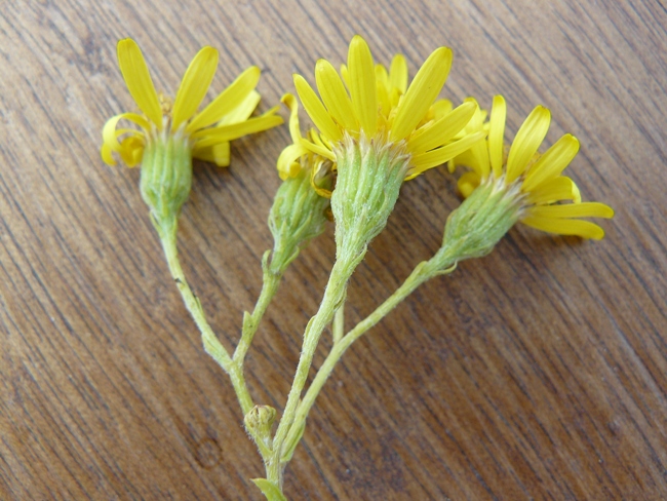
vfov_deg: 39.7
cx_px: 334
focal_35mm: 36
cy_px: 250
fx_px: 694
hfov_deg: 51.3
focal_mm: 6
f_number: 4.5
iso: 100
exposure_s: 1/40
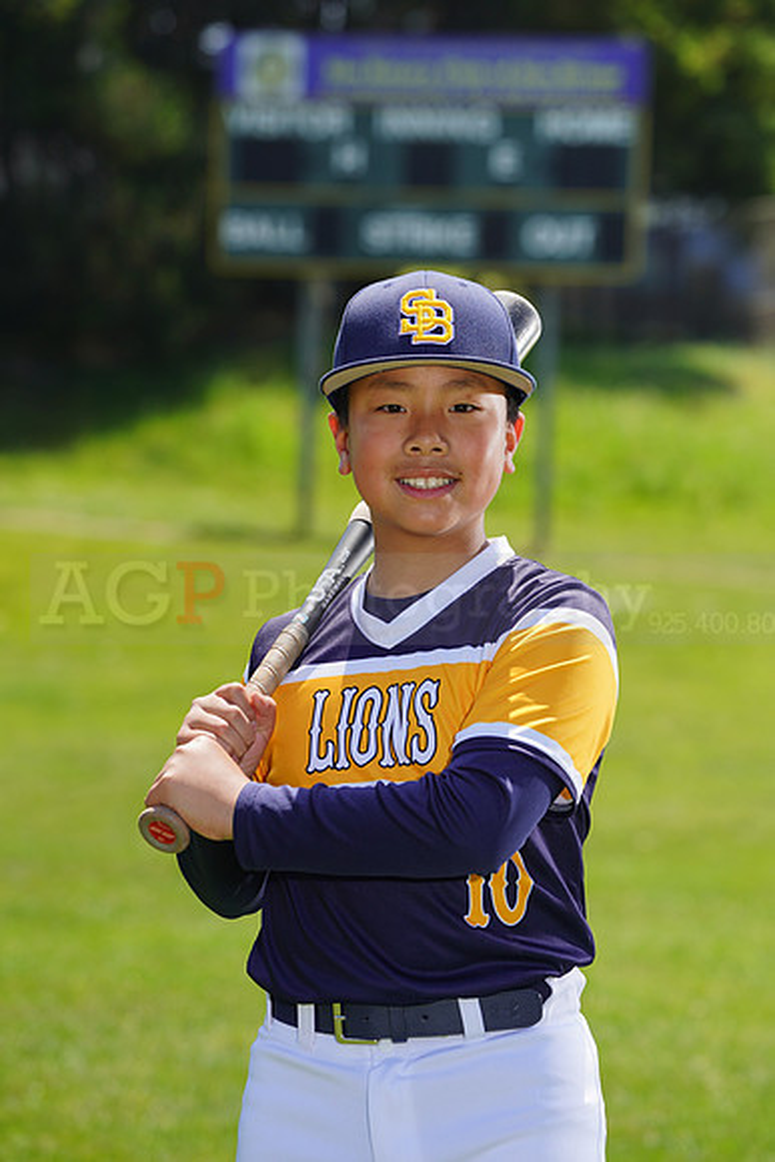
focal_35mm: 200
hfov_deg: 6.9
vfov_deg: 10.3
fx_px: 6454
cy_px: 581
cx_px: 388
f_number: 8
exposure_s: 1/250
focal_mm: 200
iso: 100
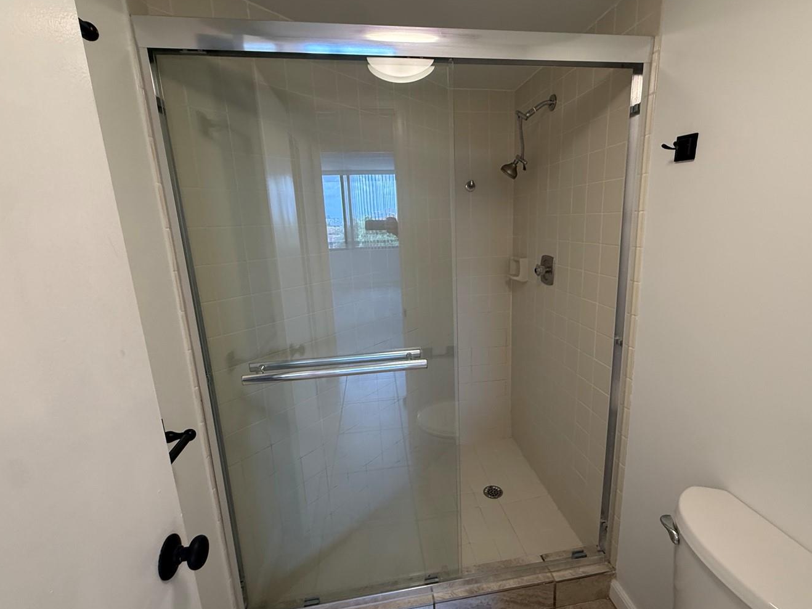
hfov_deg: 90.9
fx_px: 399
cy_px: 312
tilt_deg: -12.1
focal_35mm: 17
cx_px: 438
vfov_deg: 74.7
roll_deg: +1.6
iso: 160
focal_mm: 2.22
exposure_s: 1/120
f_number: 2.2
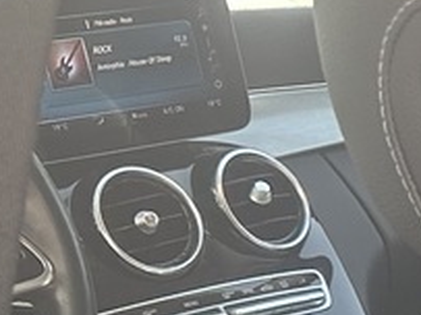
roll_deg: +0.0
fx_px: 2066
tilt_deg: -31.1
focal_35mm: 170
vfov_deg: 7.8
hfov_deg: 9.2
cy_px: 881
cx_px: 1280
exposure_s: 1/376
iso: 80
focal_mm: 6.86
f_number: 1.78
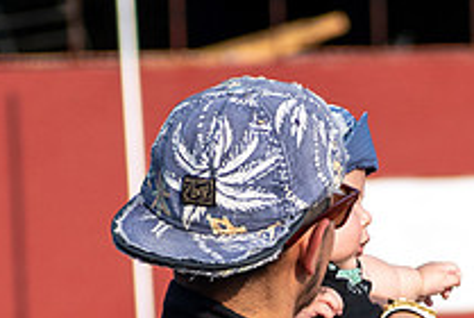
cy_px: 378
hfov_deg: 1.7
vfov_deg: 1.1
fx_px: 16429
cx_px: 283
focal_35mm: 1246
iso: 400
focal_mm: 300
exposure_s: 1/1250
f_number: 6.3
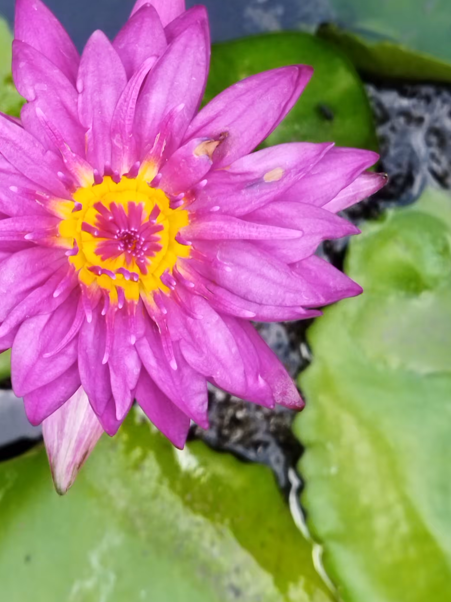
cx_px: 144
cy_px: 233
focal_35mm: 39
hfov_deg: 36.4
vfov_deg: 47.5
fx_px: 677
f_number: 1.79
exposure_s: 1/268
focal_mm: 4.71
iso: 100
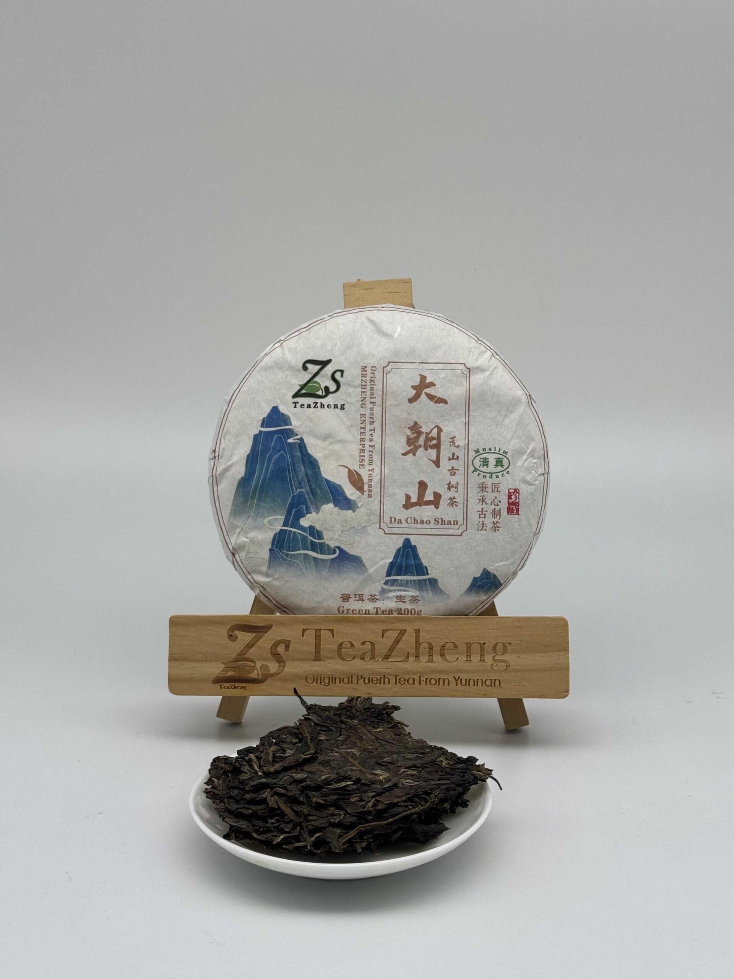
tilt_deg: -12.6
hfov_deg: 30.3
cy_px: 490
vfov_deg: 39.7
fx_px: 1357
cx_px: 367
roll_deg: +0.0
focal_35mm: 48
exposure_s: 1/164
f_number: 1.78
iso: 64
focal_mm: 6.76
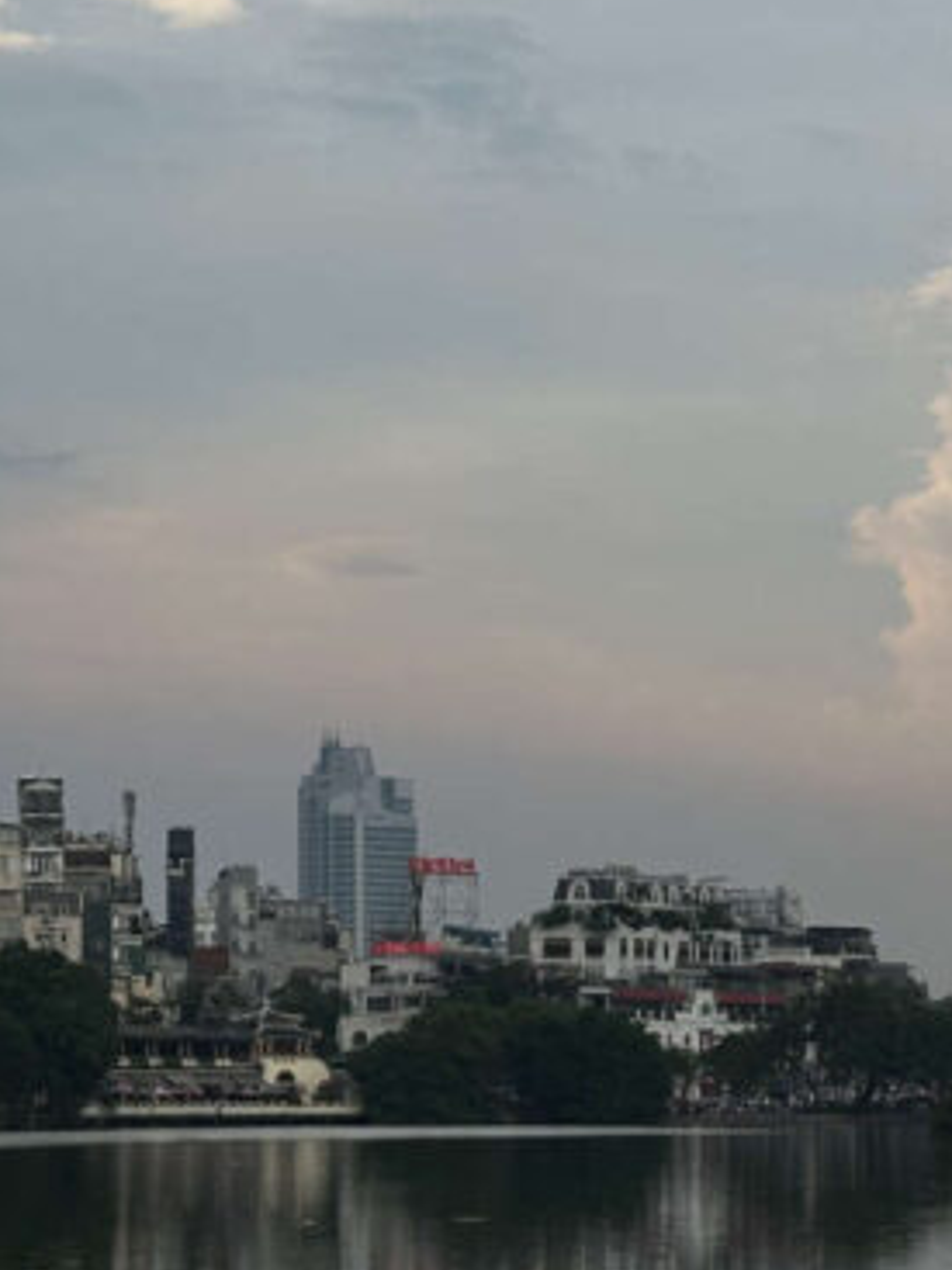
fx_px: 4917
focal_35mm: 134
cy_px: 1080
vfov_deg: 14.6
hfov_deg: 10.8
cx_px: 1184
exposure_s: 1/4566
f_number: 1.8
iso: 64
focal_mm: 6.9
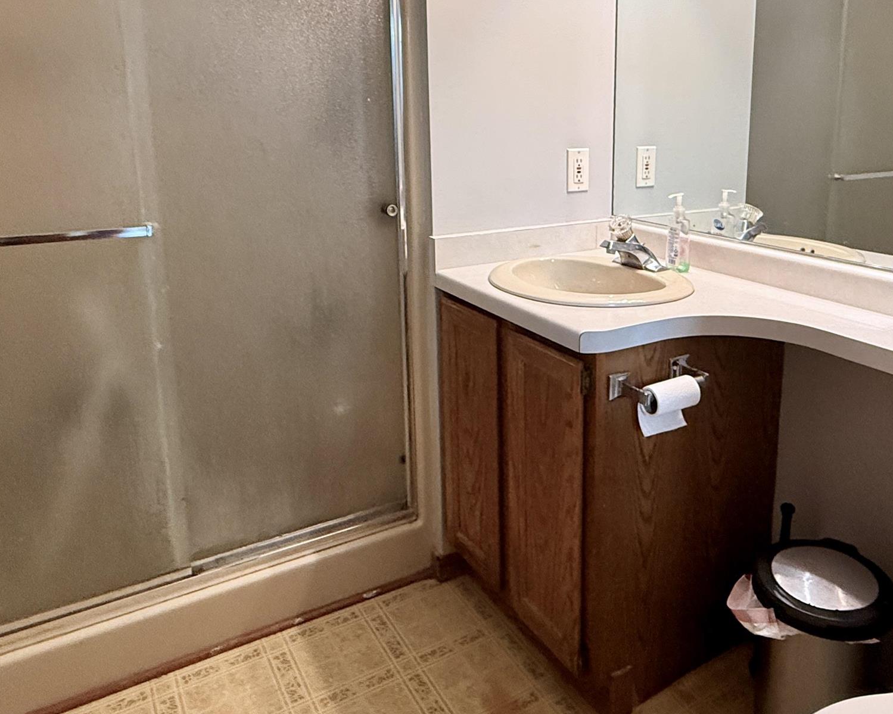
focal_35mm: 28
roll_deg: -0.1
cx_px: 548
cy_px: 247
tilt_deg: -9.8
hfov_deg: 61.5
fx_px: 740
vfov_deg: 50.7
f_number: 2.2
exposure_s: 1/60
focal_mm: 2.22
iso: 400
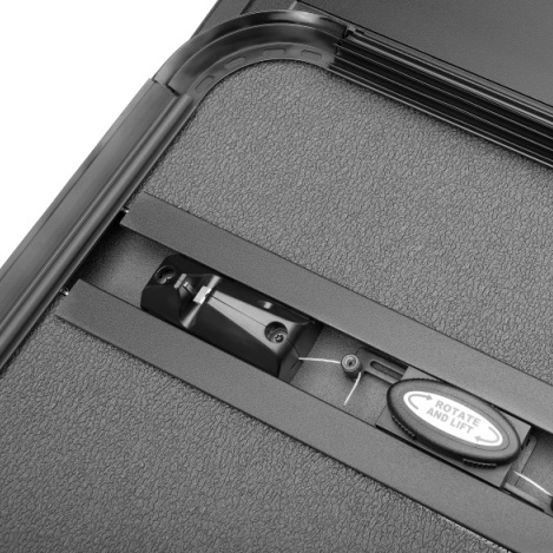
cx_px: 469
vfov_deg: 29.6
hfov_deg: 28.7
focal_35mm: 58
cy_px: 276
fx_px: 1048
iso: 200
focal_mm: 40
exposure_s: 1/200
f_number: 10
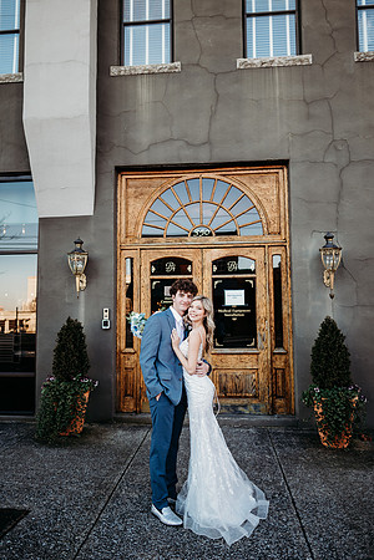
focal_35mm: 24
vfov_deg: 73.7
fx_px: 374
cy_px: 280
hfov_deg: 53.1
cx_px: 187
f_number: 2
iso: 160
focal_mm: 24
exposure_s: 1/320
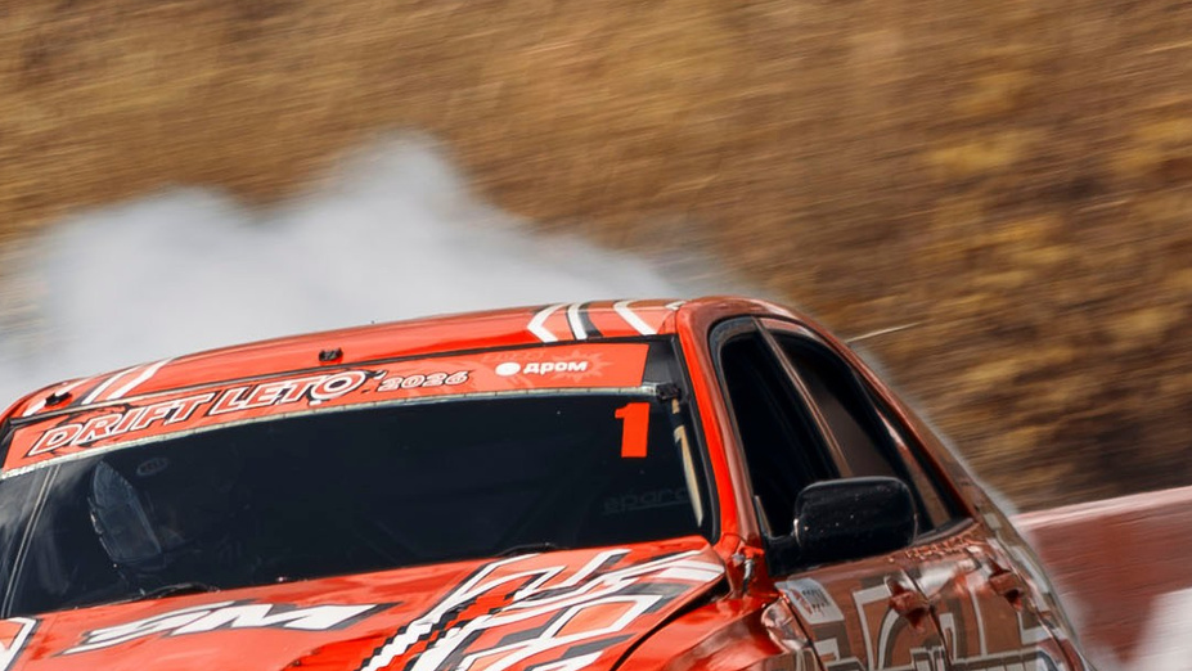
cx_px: -159
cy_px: 794
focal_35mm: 1145
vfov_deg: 1.1
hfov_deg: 1.9
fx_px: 36199
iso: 100
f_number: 10
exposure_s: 1/125
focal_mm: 200
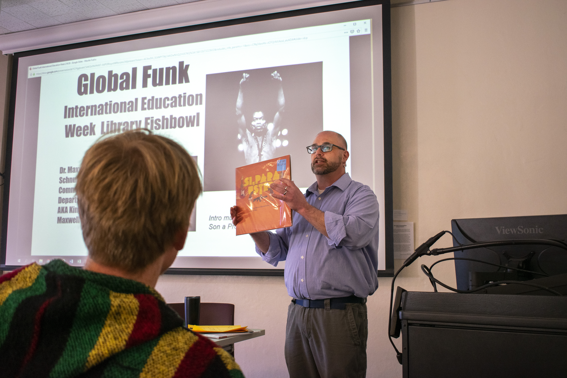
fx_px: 614
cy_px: 189
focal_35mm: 39
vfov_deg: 34.2
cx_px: 284
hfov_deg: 49.6
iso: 500
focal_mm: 26
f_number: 4
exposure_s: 1/50
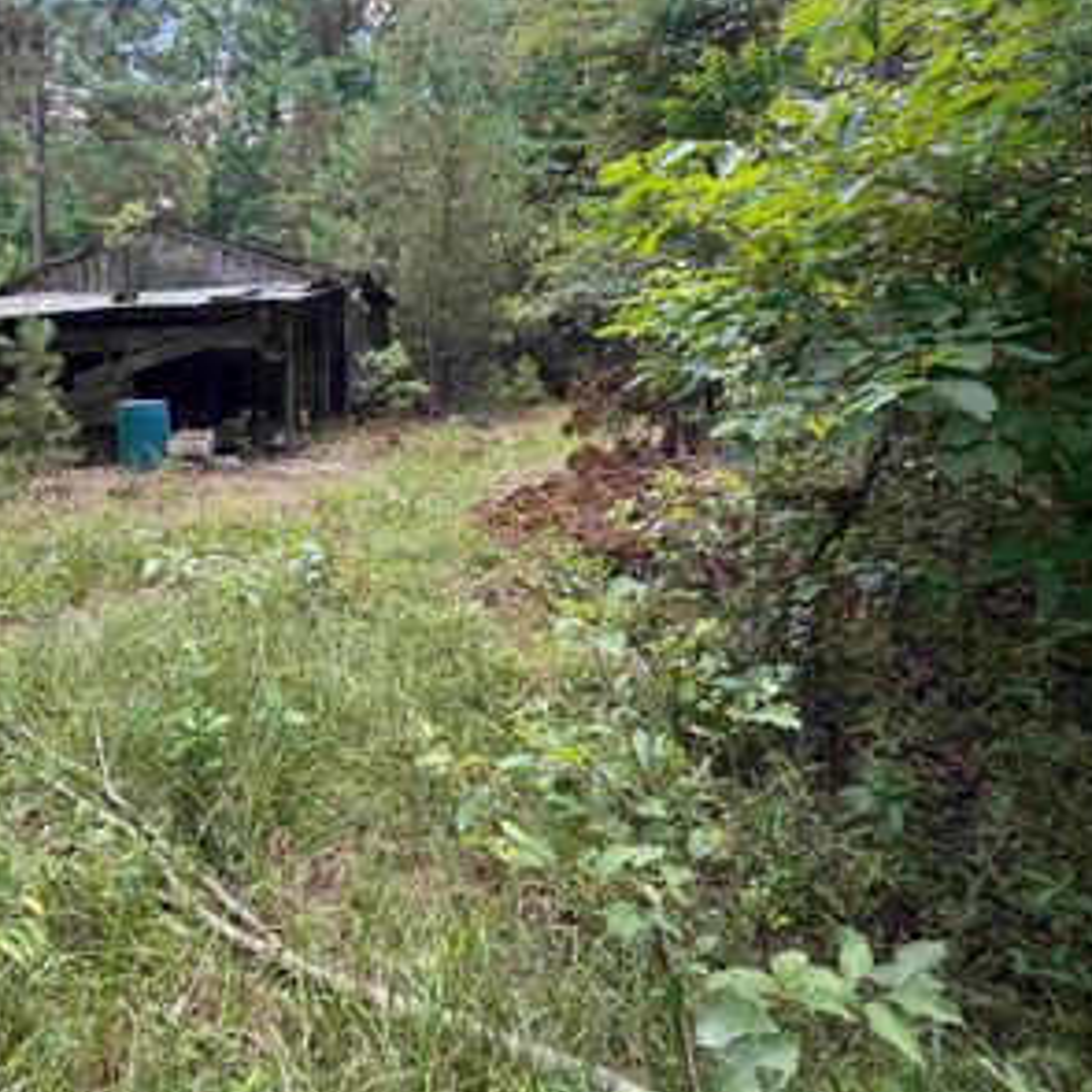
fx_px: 749
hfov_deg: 68.9
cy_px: 424
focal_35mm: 21
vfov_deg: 71.2
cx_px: 318
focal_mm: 2.22
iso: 50
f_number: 2.2
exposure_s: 1/224
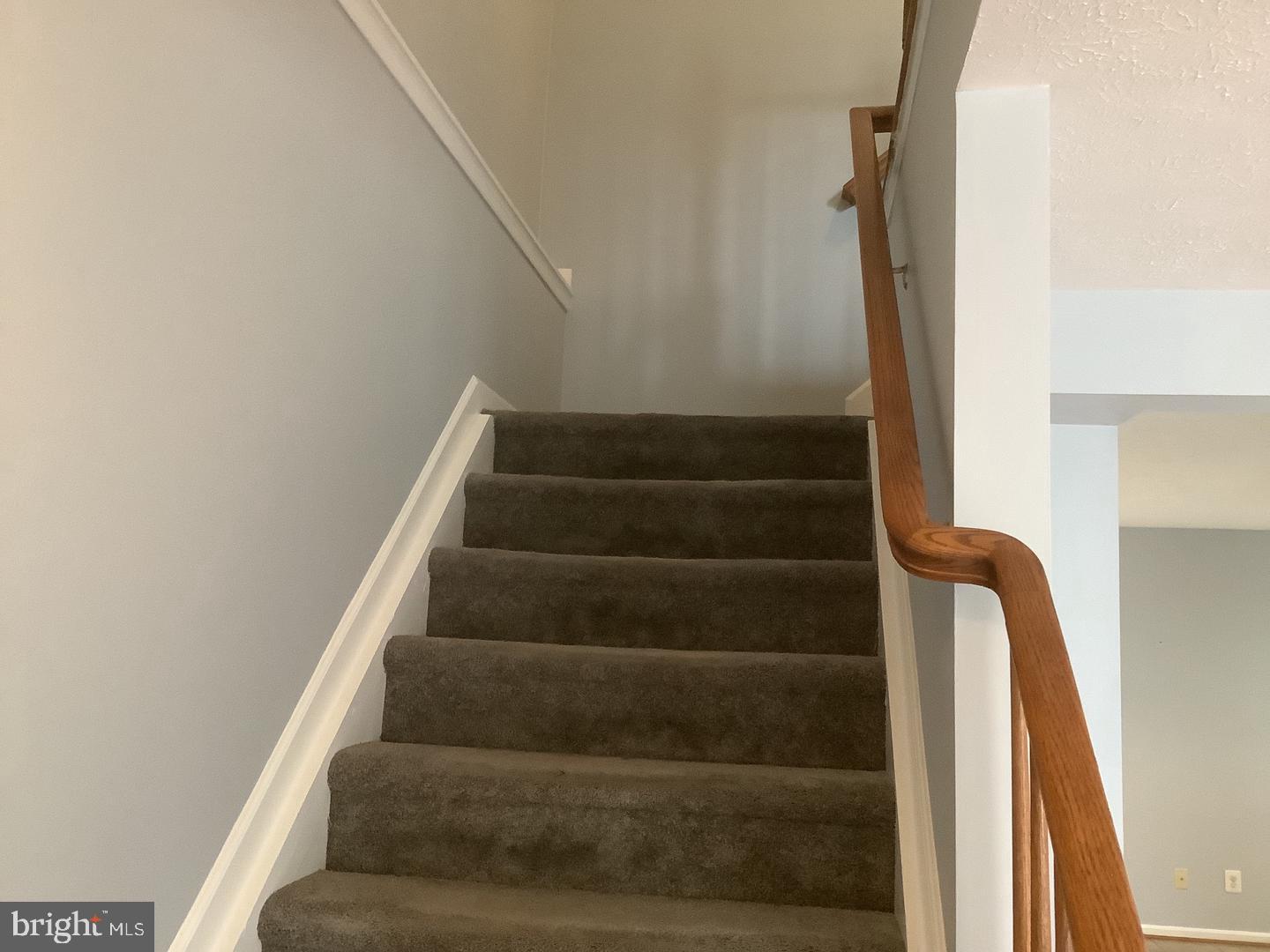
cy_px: 476
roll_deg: -2.1
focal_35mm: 31
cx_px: 635
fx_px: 1137
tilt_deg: +7.2
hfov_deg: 58.4
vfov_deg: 45.4
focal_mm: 3.3
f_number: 2.4
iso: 320
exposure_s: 1/40
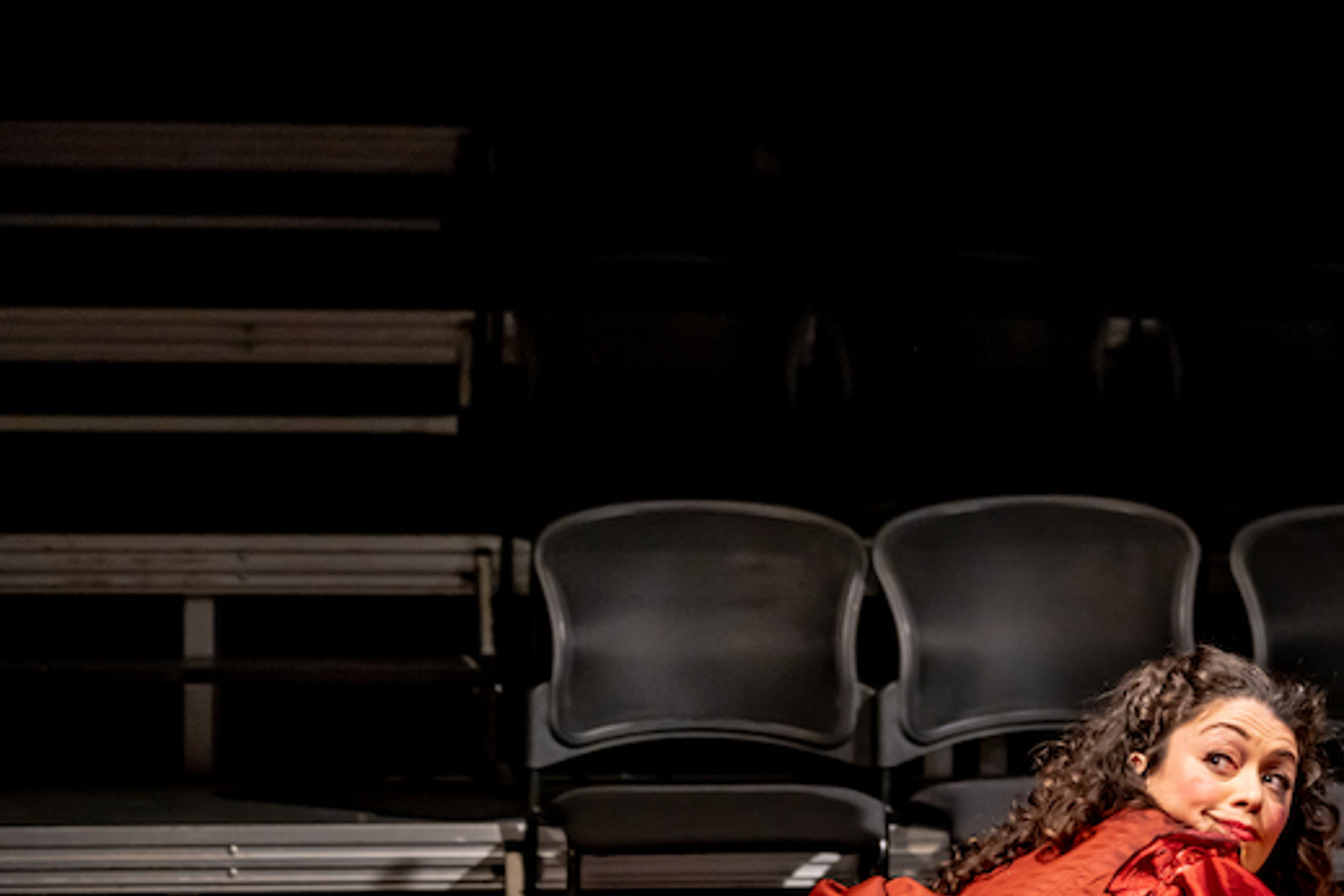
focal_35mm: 138
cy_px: 509
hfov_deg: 14.7
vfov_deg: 9.9
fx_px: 5152
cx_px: 1215
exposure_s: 1/100
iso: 900
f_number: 2.8
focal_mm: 70
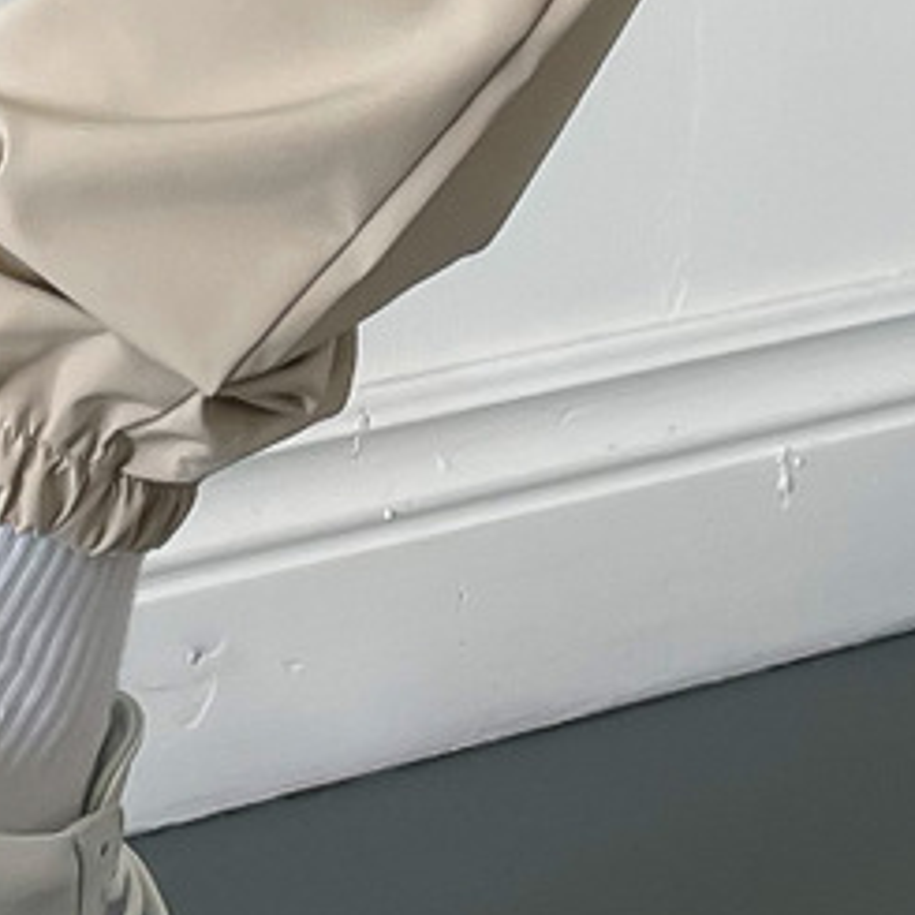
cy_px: -403
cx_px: 788
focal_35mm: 150
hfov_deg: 11.6
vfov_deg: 11.2
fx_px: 4486
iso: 80
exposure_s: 1/120
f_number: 1.6
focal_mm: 4.2
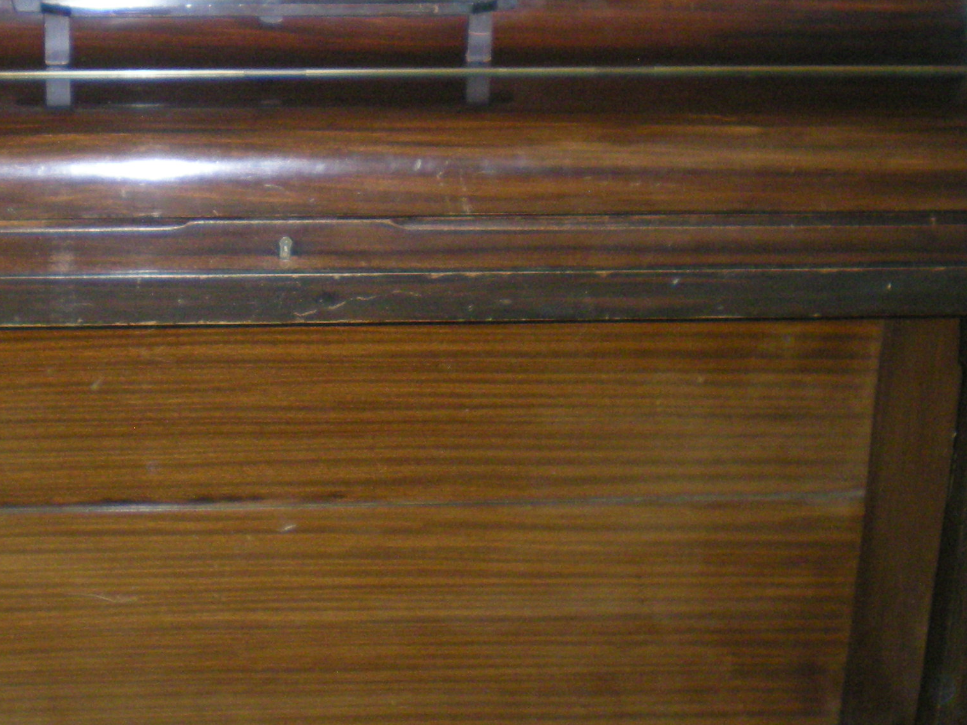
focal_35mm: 77
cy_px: 228
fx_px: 2151
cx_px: 288
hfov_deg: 25.1
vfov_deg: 19.1
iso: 303
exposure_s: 1/60
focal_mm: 6.3
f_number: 3.1
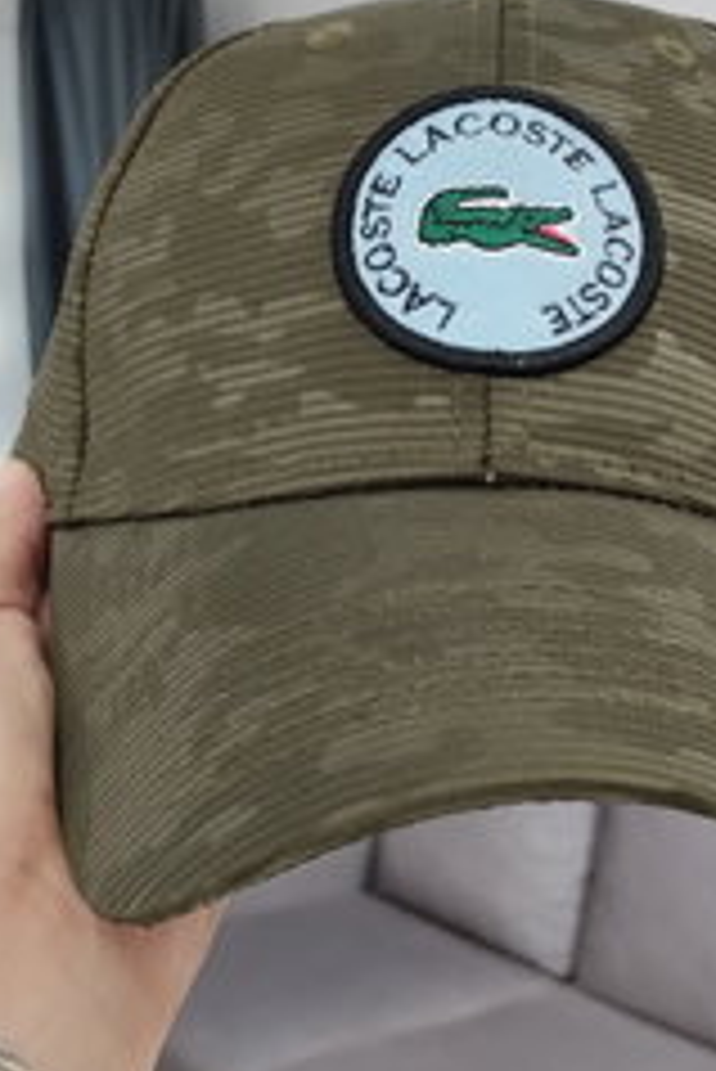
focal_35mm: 65
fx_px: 1936
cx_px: 378
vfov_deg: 30.8
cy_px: 380
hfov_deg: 20.9
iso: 459
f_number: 1.8
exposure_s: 1/25
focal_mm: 4.27
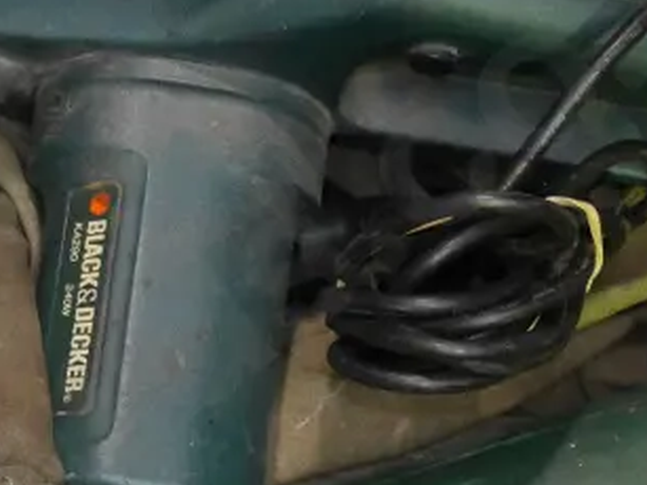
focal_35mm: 147
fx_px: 2746
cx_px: -46
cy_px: 528
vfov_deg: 10.0
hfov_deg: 13.2
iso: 3200
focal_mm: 22
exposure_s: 1/60
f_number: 4.9
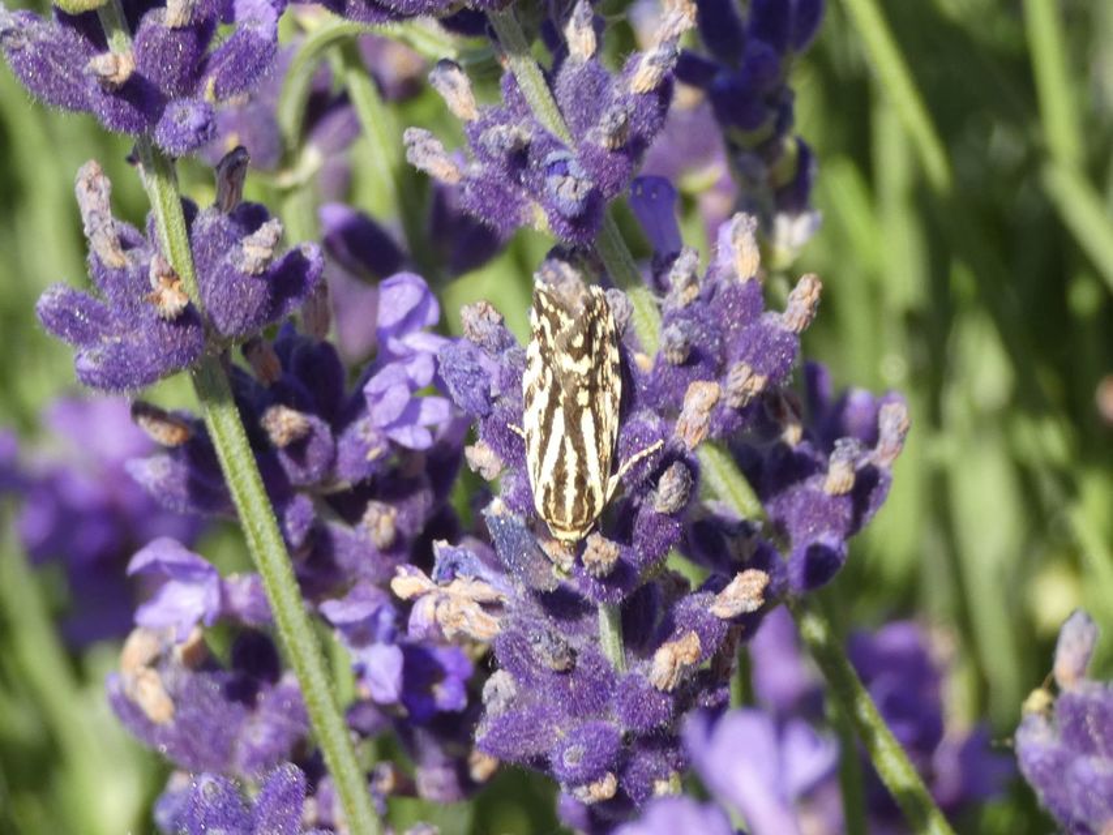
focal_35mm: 147
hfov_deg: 13.4
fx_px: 4727
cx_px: 556
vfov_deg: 10.1
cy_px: 418
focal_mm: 26.3
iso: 80
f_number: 5.4
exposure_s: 1/80
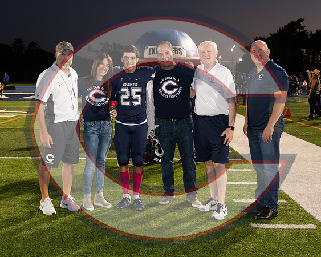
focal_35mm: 50
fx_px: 471
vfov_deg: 30.5
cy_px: 128
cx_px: 152
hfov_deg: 37.7
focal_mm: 44
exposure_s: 1/60
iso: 1400
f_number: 7.1
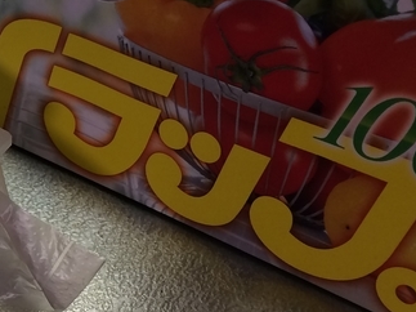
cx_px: -180
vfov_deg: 16.1
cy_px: 155
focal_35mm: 92
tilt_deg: -41.7
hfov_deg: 19.1
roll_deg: +19.4
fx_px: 1105
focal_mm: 4.15
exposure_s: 1/30
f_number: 2.2
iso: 50
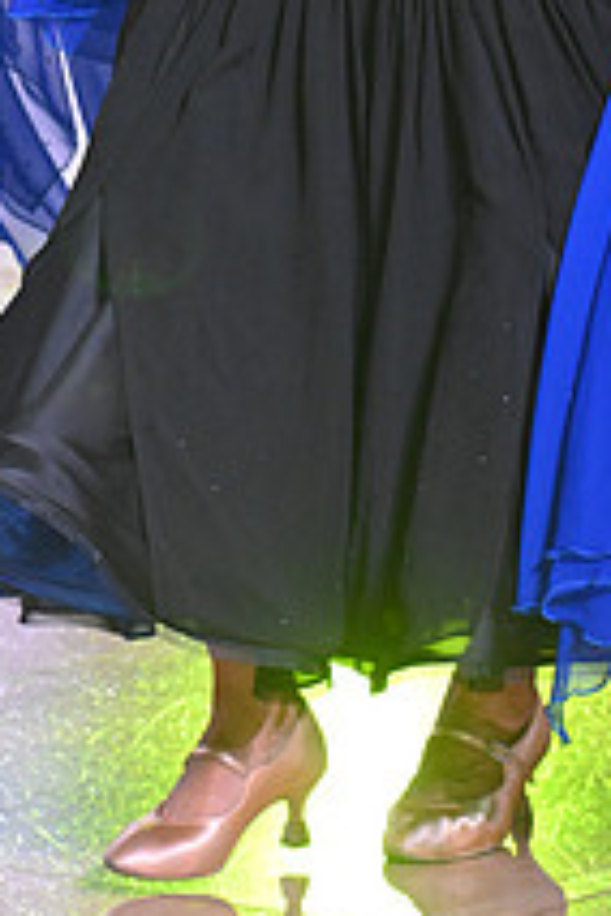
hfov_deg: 5.3
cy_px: -288
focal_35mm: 259
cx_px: 217
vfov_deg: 7.9
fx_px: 6593
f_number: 5
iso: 3200
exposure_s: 1/400
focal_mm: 95
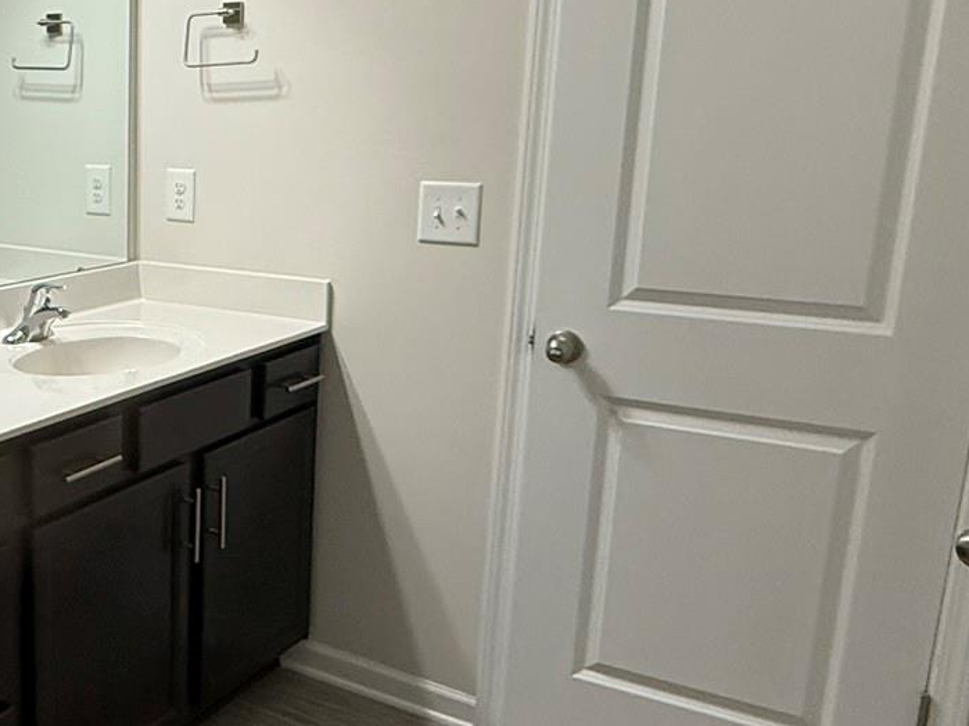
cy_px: 349
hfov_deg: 41.4
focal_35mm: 41
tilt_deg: -13.4
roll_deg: +0.6
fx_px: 1148
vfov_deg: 35.1
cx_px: 62
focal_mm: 2.22
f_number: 2.2
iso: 250
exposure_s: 1/120
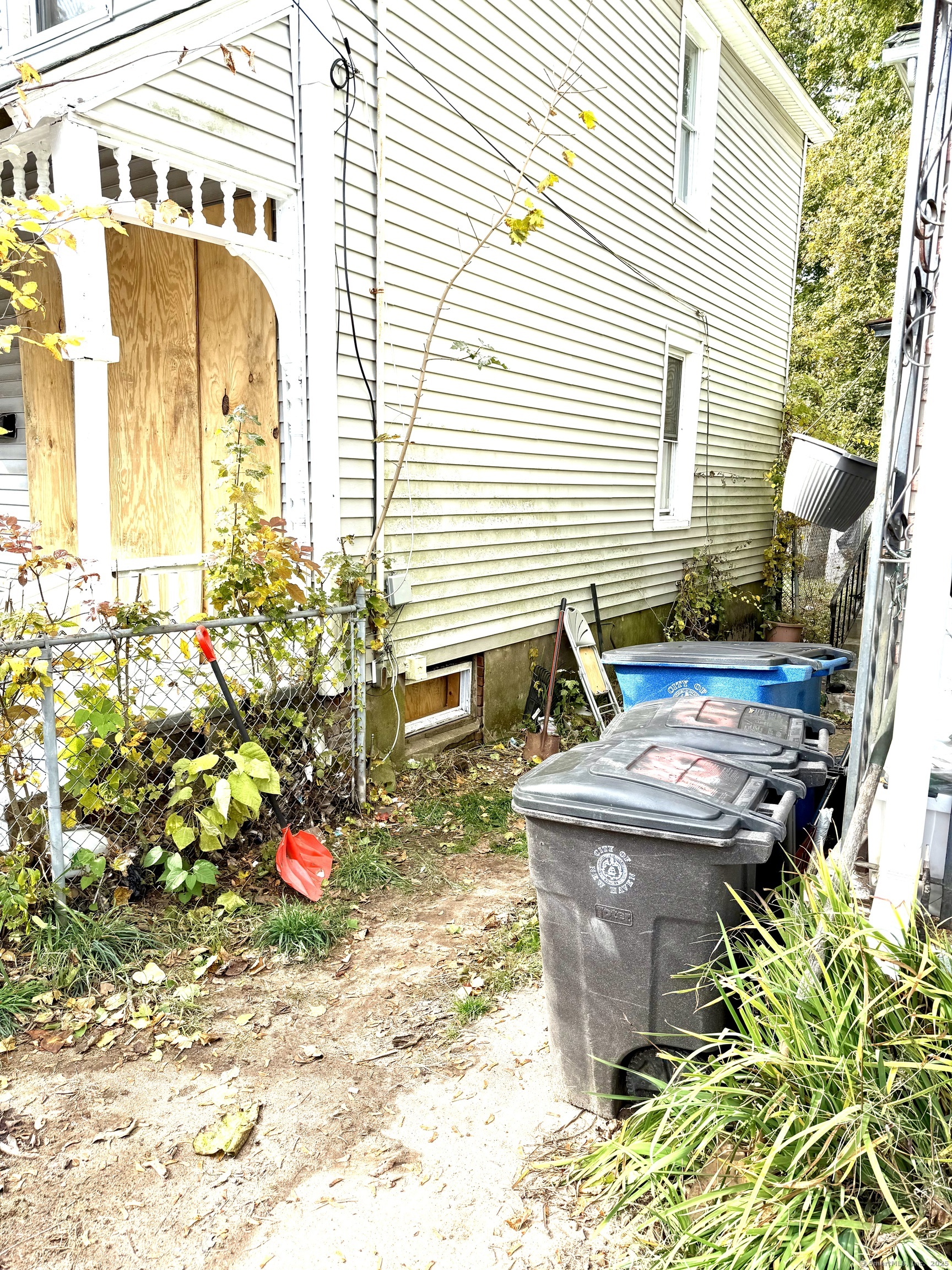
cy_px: 635
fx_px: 880
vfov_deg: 71.6
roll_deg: +0.4
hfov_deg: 56.8
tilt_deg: -8.2
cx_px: 476
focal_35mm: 24
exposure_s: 1/1385
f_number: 1.78
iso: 80
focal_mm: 6.76
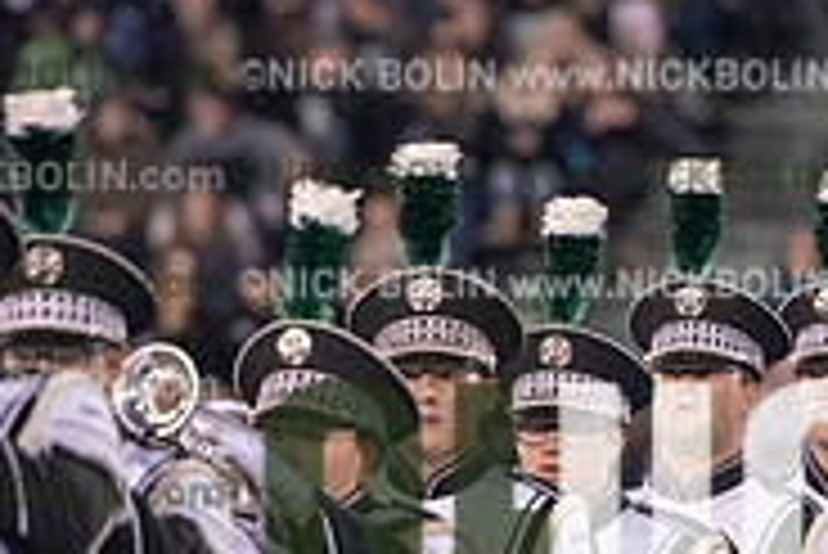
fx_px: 14501
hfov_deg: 3.3
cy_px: 597
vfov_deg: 2.2
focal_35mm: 630
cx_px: 580
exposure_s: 1/1250
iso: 5000
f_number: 3.2
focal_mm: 200
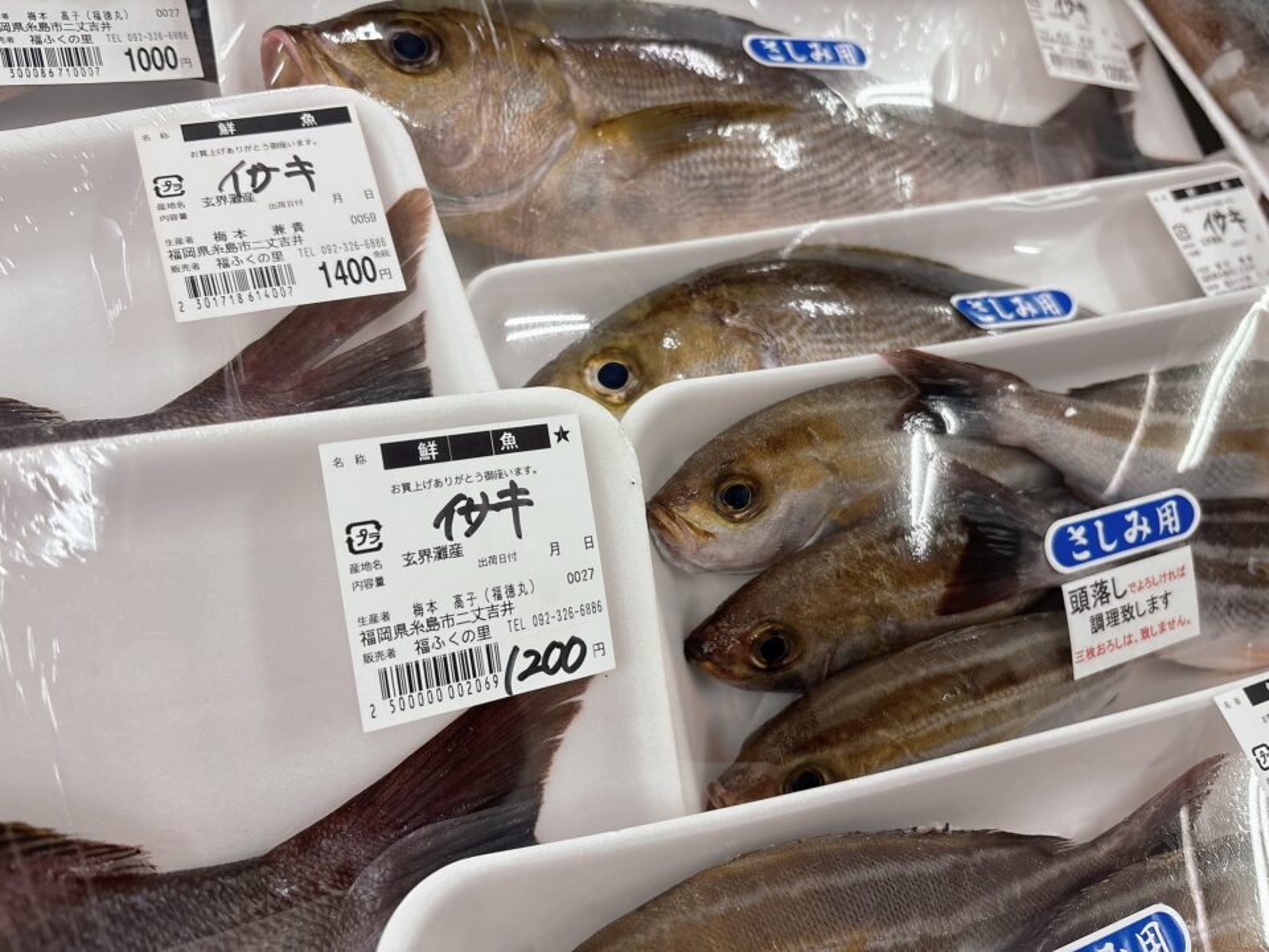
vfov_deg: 53.1
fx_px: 953
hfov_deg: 67.3
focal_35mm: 26
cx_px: 634
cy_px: 476
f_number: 1.6
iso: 125
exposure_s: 1/120
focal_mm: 5.96
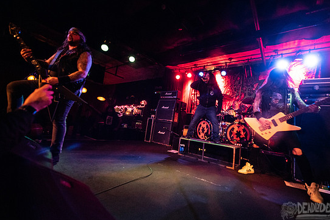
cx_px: 176
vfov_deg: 77.3
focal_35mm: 15
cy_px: 106
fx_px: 138
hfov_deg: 100.2
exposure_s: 1/125
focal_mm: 14
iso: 3200
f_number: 3.2
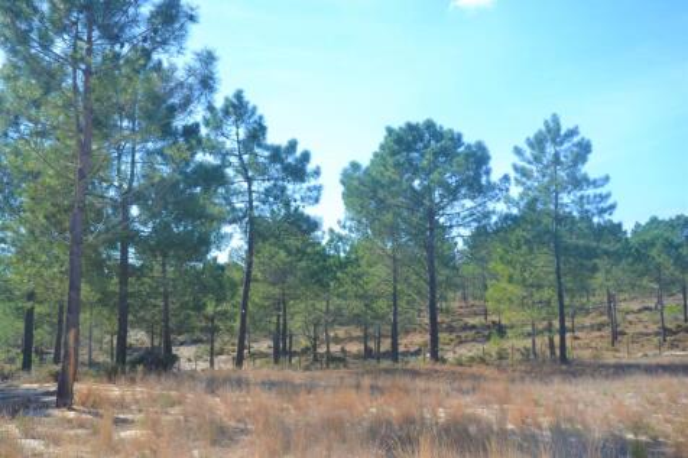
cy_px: 229
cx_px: 344
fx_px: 745
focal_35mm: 39
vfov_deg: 34.2
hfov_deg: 49.6
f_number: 7.1
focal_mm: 26
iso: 100
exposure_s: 1/200
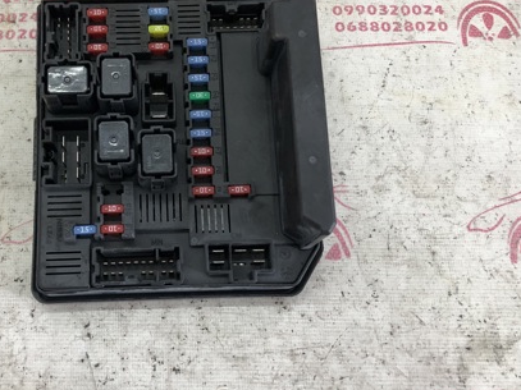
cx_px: 169
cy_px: 160
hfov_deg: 42.3
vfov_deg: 32.8
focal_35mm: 44
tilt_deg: -67.6
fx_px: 662
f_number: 1.8
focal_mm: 4
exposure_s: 1/25
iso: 32
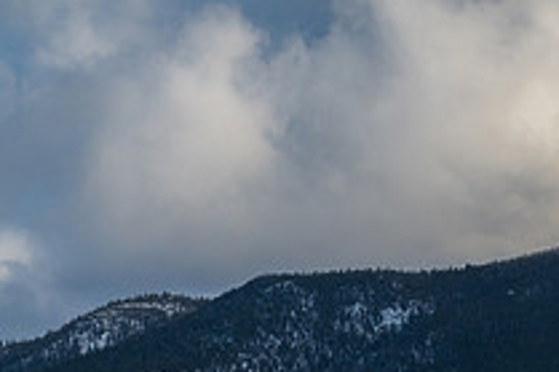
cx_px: 305
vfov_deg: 6.2
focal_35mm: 220
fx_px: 3413
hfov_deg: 9.4
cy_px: 556
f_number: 11
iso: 250
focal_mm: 46
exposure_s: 1/250
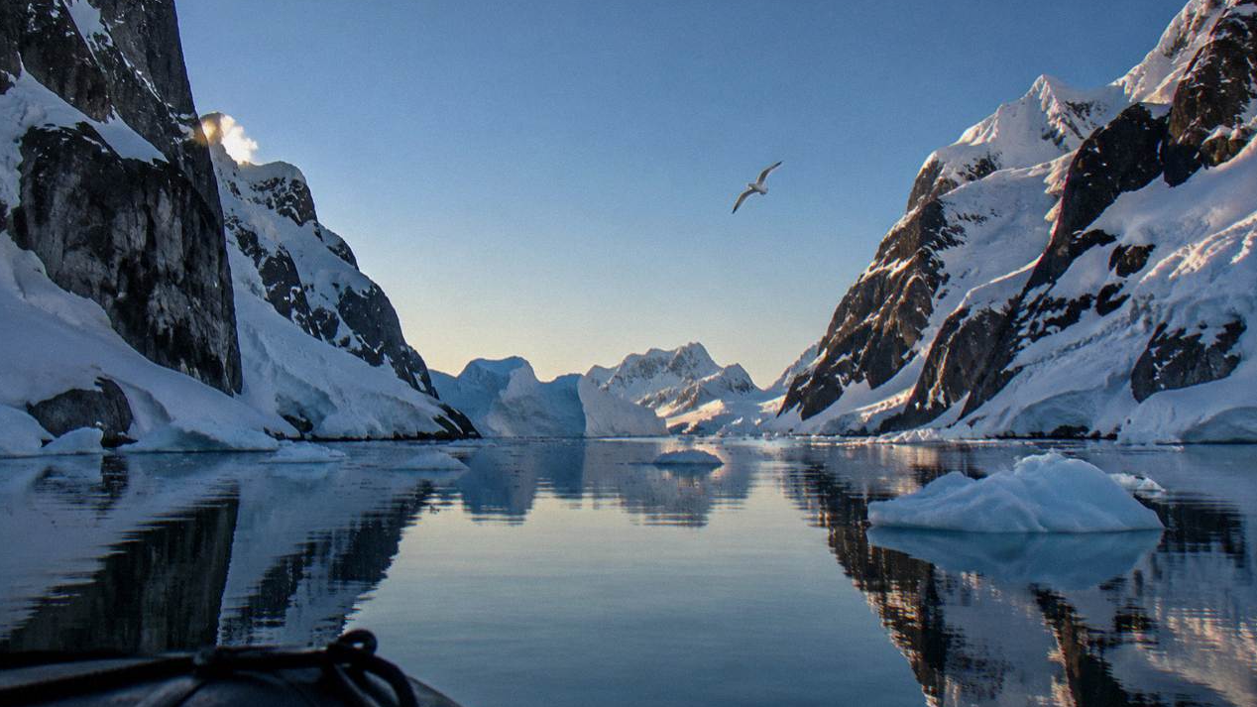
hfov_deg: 54.0
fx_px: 1233
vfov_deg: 32.0
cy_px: 362
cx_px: 629
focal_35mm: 37
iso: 6400
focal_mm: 35
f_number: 2.5
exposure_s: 1/320
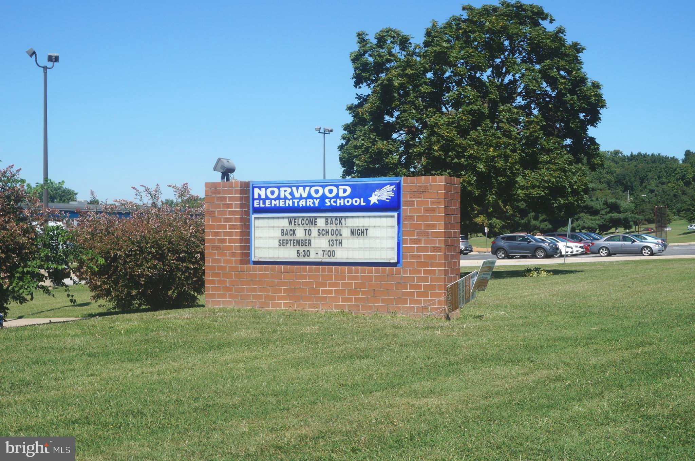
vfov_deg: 25.7
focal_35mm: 52
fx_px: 1012
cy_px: 230
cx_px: 348
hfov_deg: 37.9
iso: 200
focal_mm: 35
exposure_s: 1/200
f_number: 16
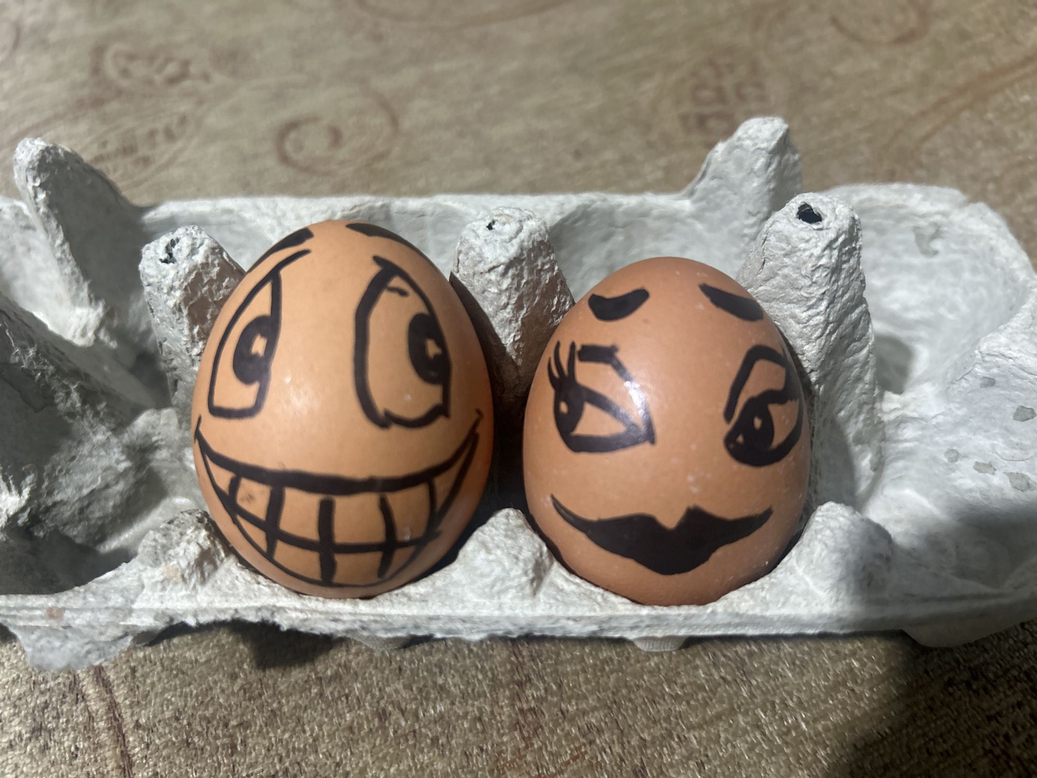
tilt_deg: -51.6
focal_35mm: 26
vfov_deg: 53.1
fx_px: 779
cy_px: 389
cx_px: 518
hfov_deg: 67.3
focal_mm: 5.7
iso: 250
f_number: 1.5
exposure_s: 1/50
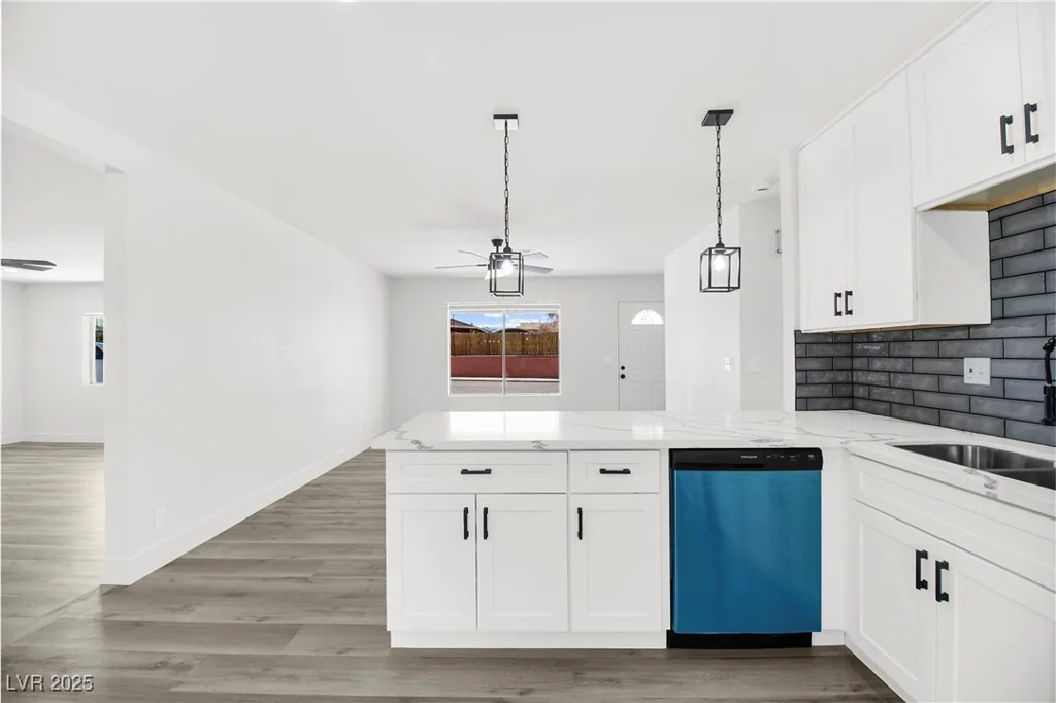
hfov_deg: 100.4
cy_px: 352
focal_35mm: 15
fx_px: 440
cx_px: 528
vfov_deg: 77.3
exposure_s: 1/400
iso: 640
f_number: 8
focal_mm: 10
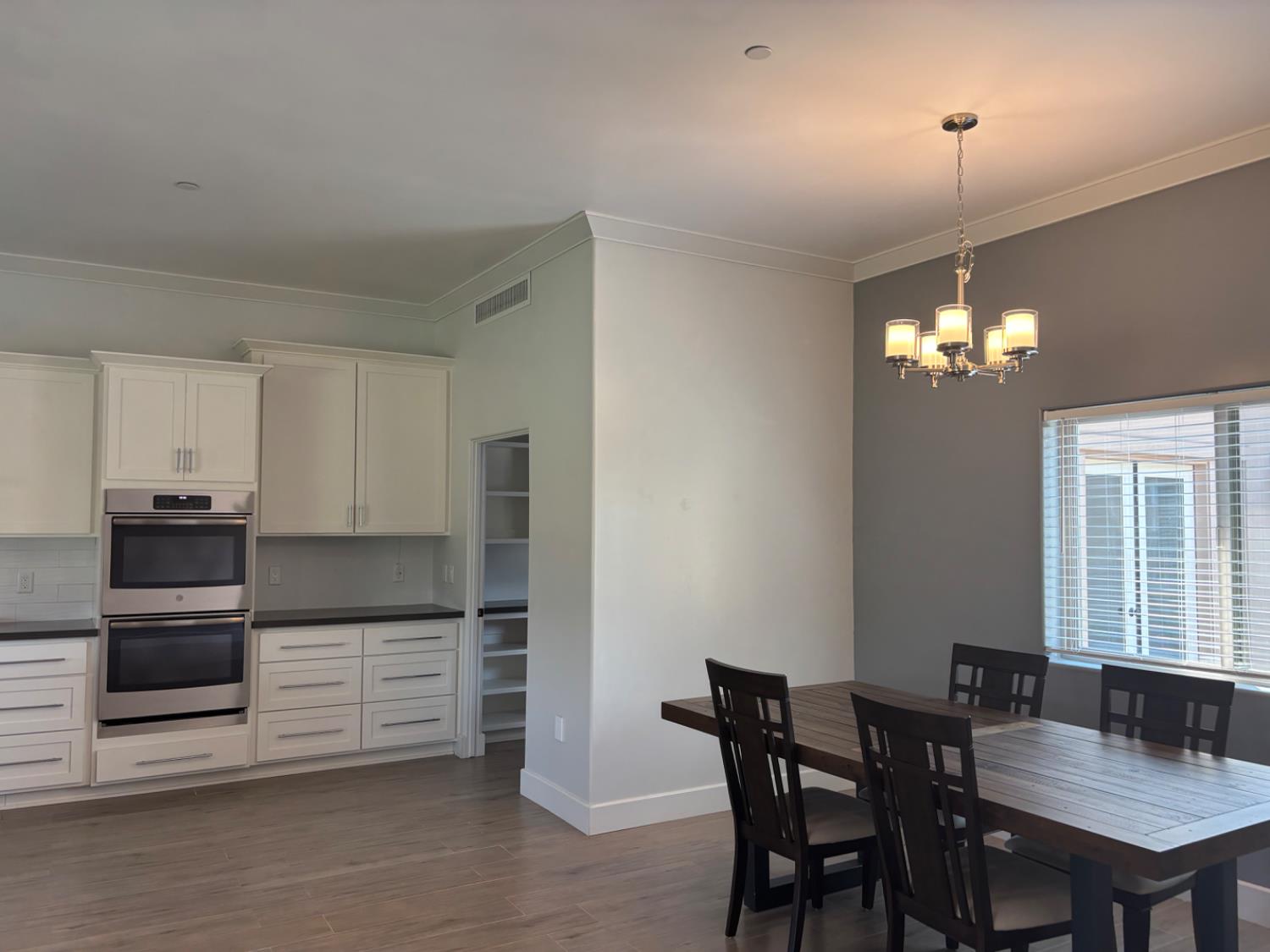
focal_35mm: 26
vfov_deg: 53.1
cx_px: 635
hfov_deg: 67.3
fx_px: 954
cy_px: 476
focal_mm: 5.96
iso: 100
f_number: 1.6
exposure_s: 1/120
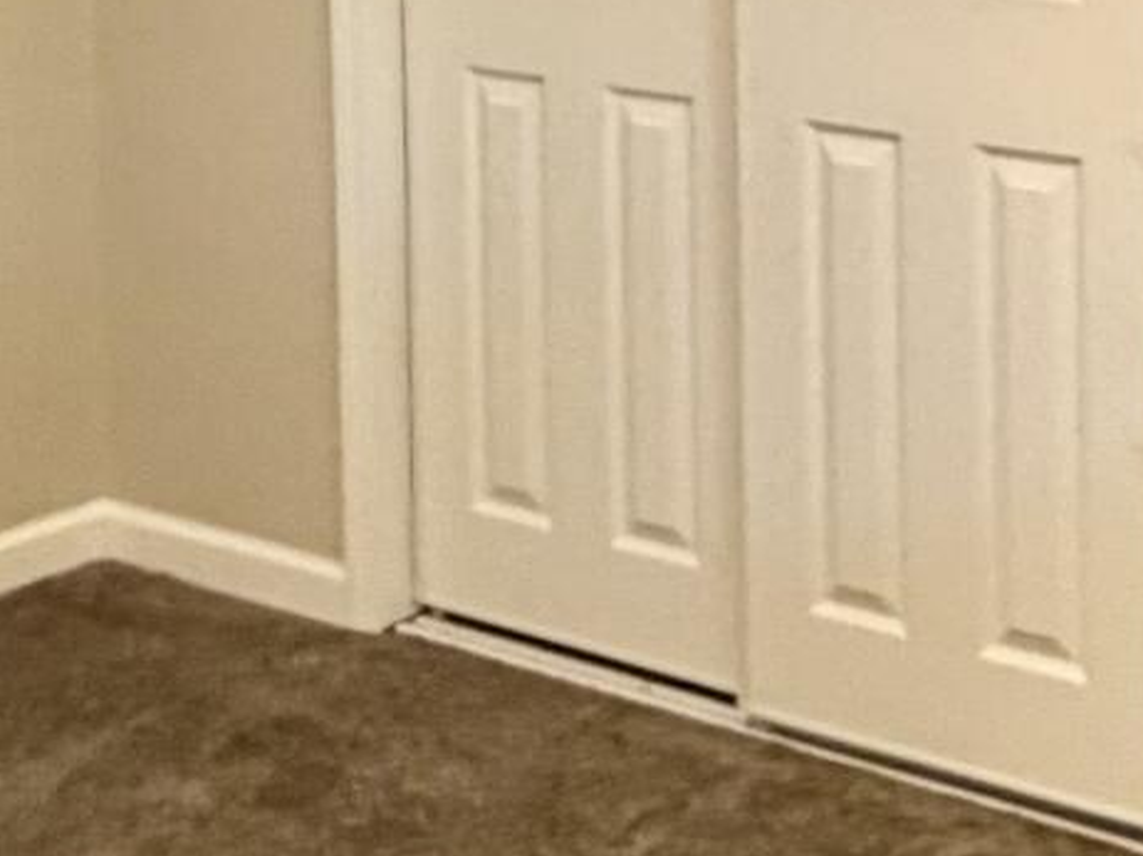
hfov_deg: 21.5
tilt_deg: -5.2
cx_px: 760
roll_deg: +1.0
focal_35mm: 91
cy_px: -218
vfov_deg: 15.5
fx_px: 3003
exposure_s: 1/60
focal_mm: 2.22
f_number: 2.2
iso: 500
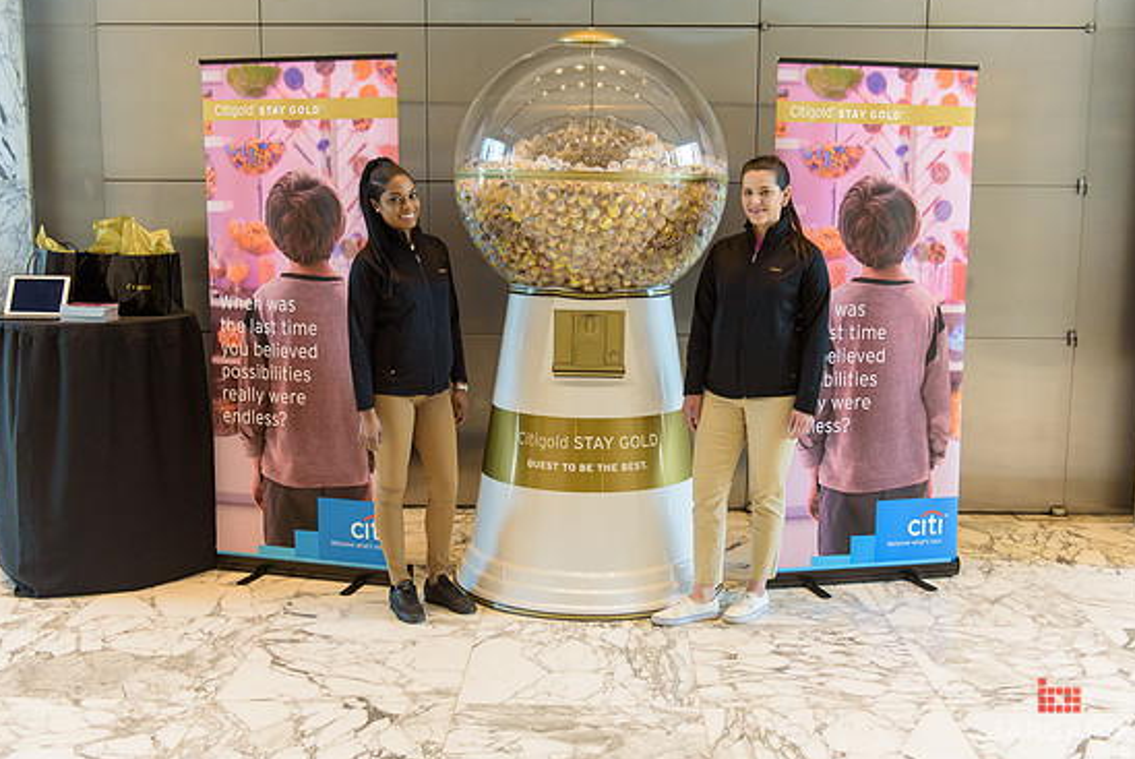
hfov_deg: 50.7
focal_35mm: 38
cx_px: 585
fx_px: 1199
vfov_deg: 35.1
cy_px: 386
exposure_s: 1/125
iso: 1600
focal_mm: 36
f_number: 3.2
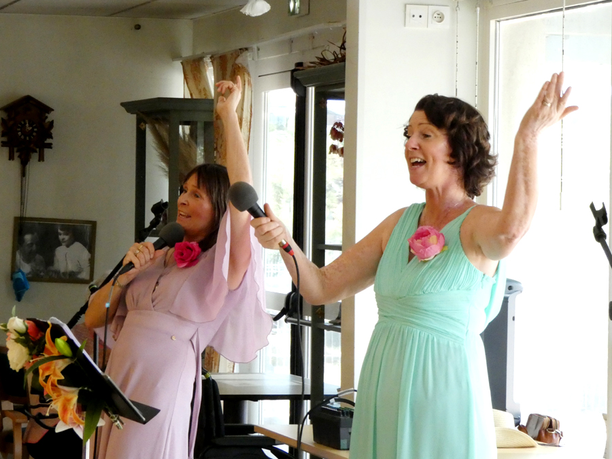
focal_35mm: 138
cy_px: 230
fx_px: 2440
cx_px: 306
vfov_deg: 10.7
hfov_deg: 14.3
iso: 800
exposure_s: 1/80
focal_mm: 24.7
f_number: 5.3
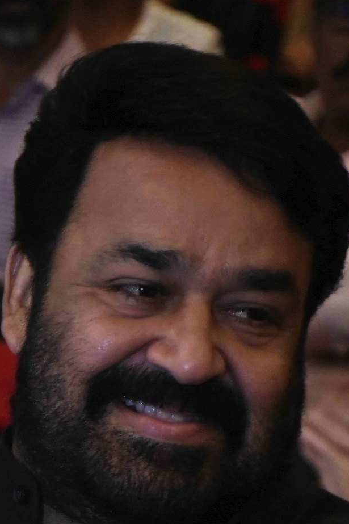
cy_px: 463
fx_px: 3404
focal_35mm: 234
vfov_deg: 8.8
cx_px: 98
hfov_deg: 5.9
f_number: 5.3
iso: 8000
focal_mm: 80
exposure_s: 1/100
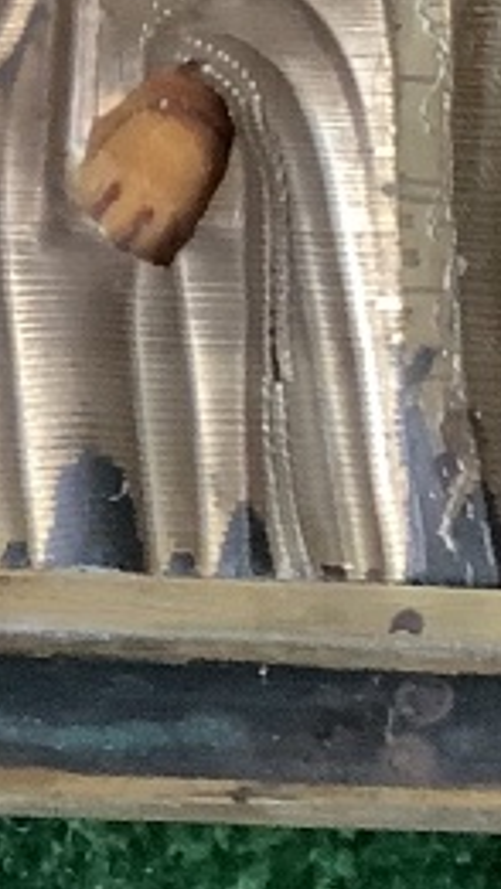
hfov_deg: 7.8
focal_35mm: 155
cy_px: -381
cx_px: 426
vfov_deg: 13.2
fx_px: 3657
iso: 320
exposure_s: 1/30
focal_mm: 3.3
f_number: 2.4
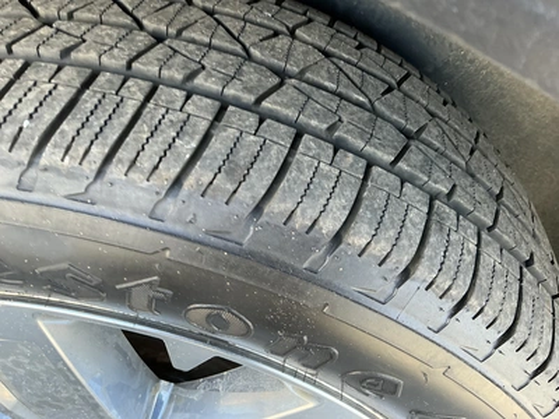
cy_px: 210
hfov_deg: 63.4
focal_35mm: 28
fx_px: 452
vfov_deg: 49.7
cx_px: 280
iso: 64
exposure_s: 1/94
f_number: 1.8
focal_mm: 3
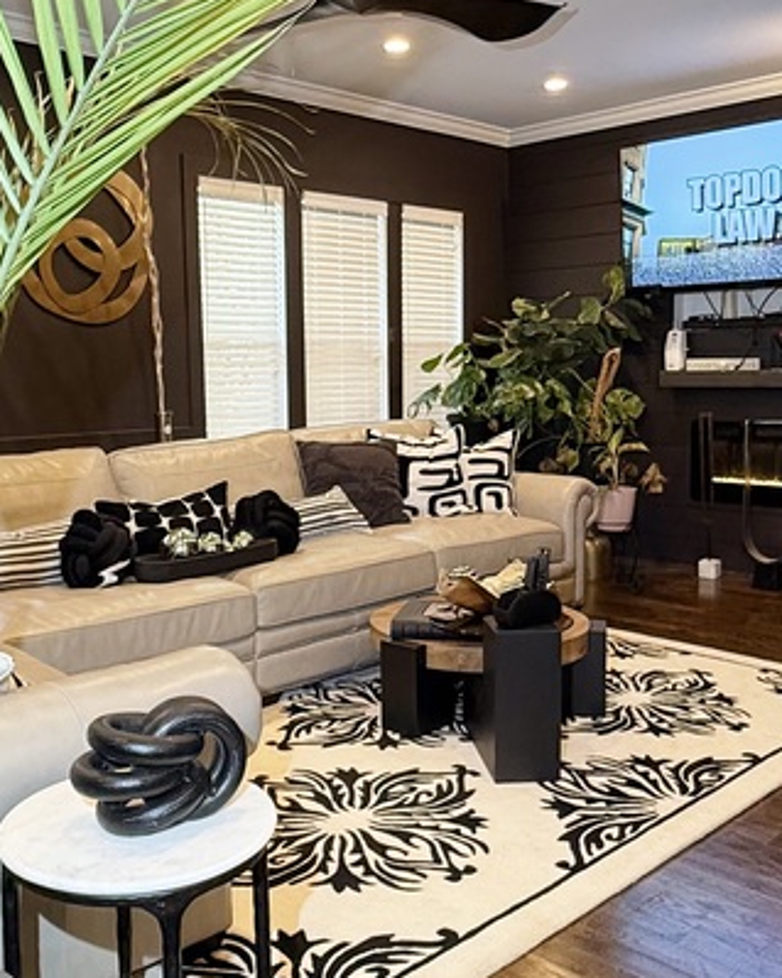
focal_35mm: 37
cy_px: 444
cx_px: 326
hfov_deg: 40.0
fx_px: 1071
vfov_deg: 49.0
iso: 200
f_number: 2.2
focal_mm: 2.22
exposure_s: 1/60
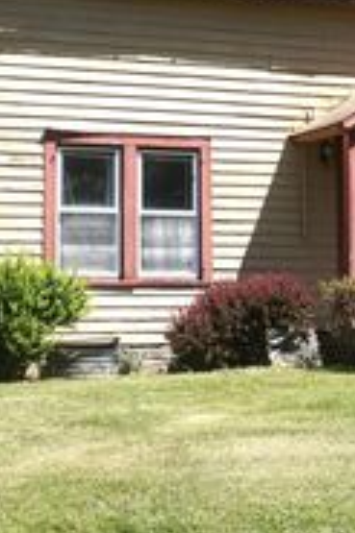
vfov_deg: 19.9
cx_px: 346
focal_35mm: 101
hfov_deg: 13.3
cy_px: 94
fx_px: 1502
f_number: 8
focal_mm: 25
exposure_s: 1/160
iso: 100
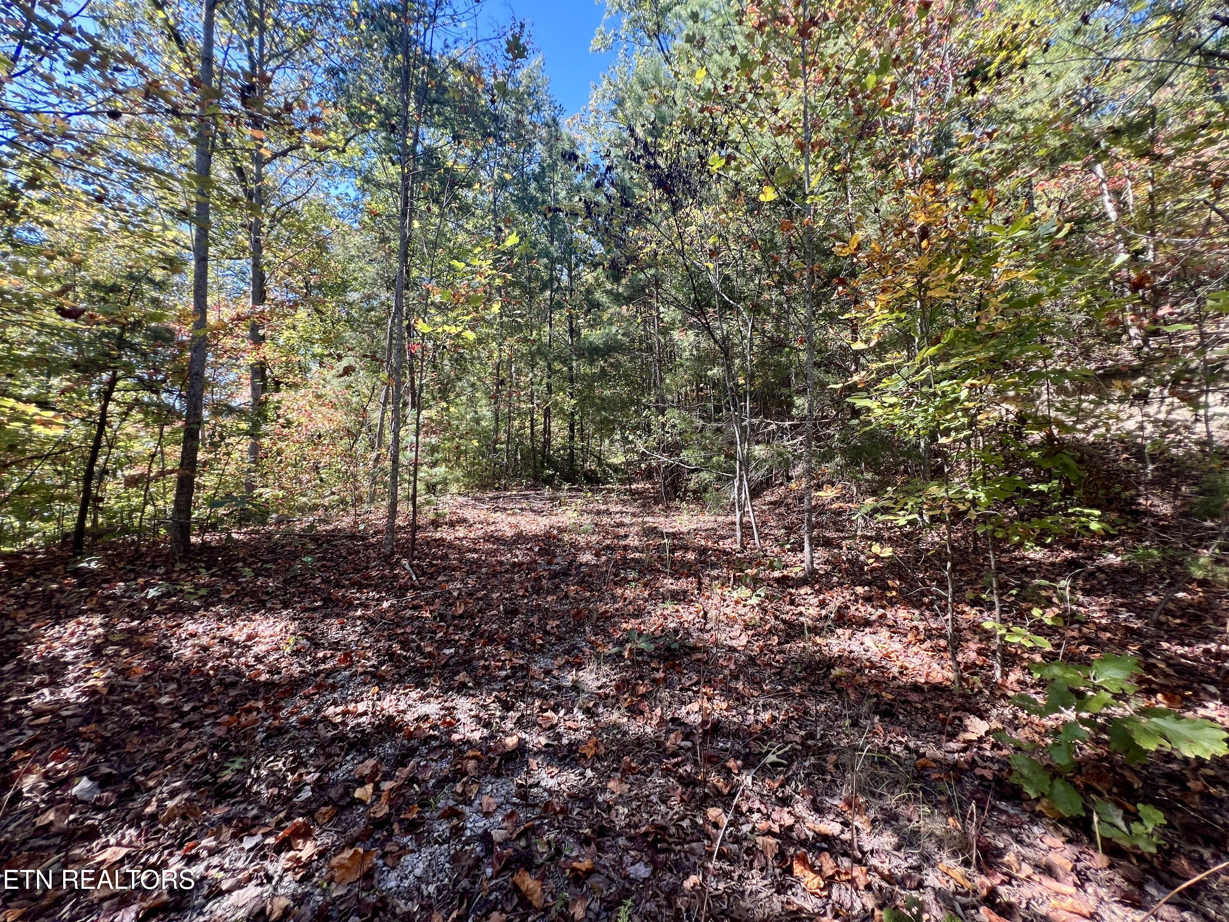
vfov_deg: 89.9
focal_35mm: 13
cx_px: 614
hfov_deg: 106.2
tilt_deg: -0.9
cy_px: 461
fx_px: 462
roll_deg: -0.1
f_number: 1.8
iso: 32
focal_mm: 1.57
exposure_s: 1/99
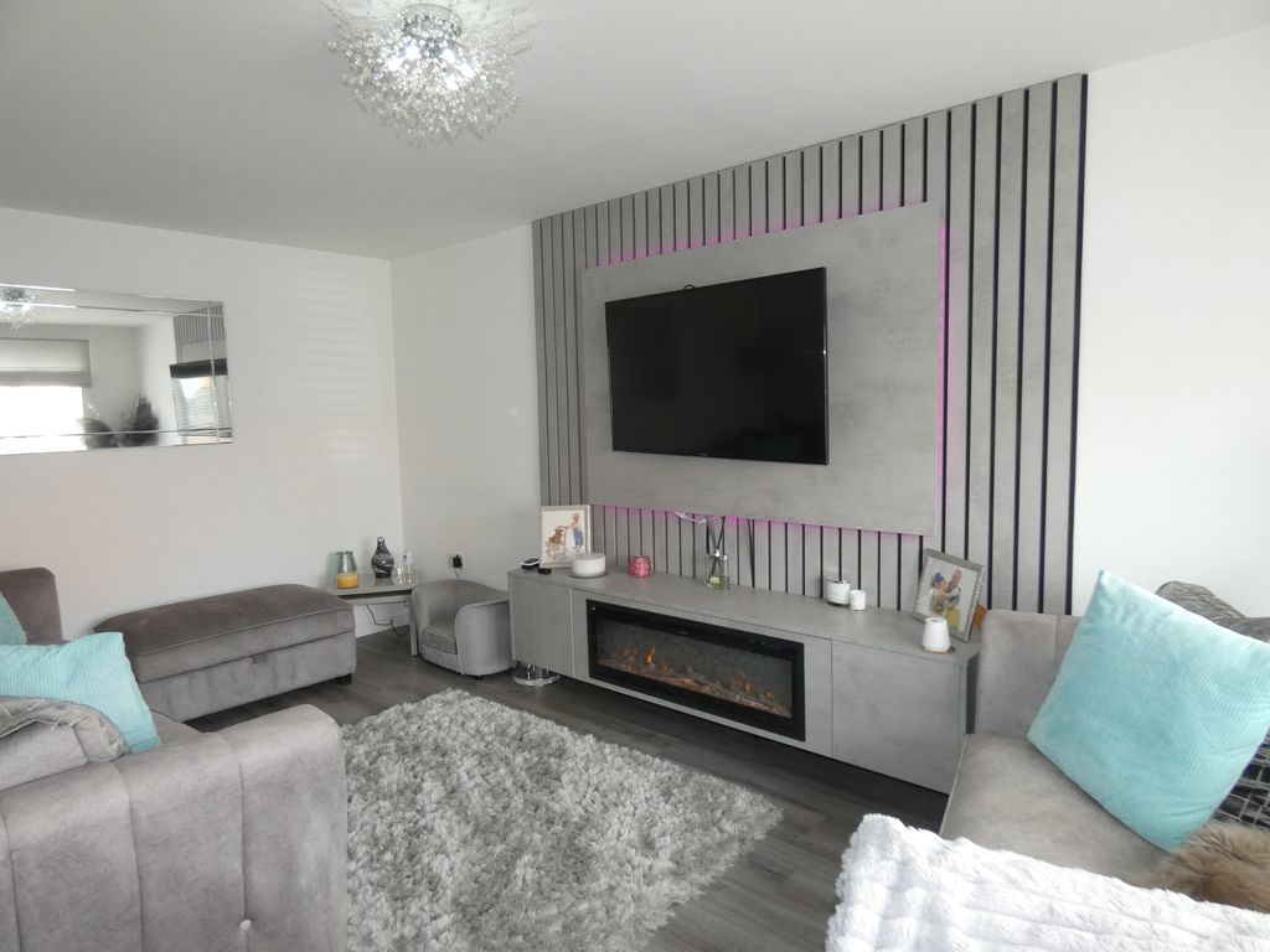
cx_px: 635
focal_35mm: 20
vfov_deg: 66.0
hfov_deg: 81.7
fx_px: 734
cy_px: 476
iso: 250
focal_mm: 3.6
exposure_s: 1/60
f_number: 2.8
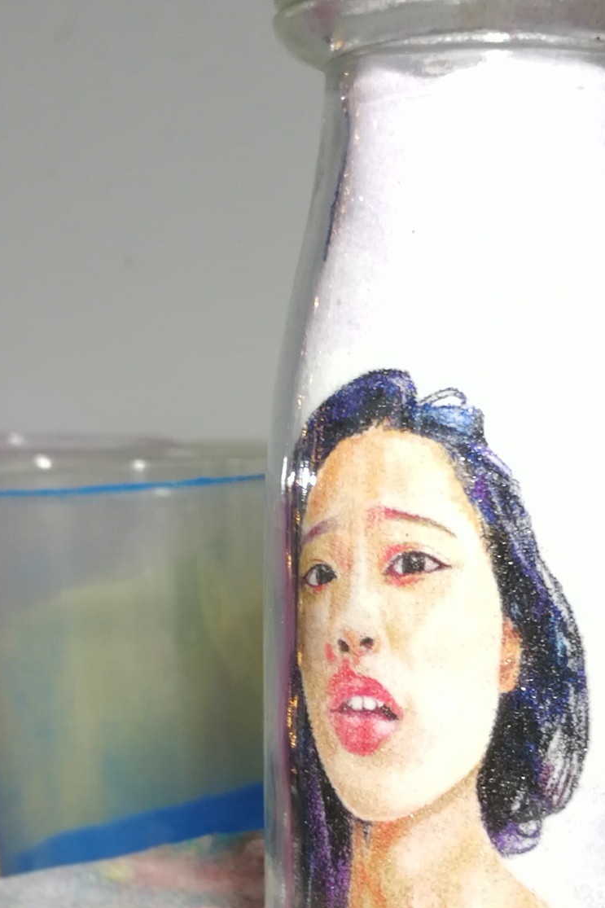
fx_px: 2168
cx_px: 412
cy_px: 655
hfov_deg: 15.8
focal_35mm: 86
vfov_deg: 23.5
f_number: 4
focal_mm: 3.95
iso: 160
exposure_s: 1/33.3
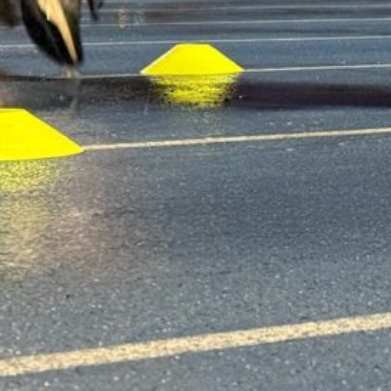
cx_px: 705
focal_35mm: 159
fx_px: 2032
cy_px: -20
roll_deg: -1.0
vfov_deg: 10.9
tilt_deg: -1.6
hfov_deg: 10.4
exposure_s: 1/33
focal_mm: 6.76
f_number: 1.78
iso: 400
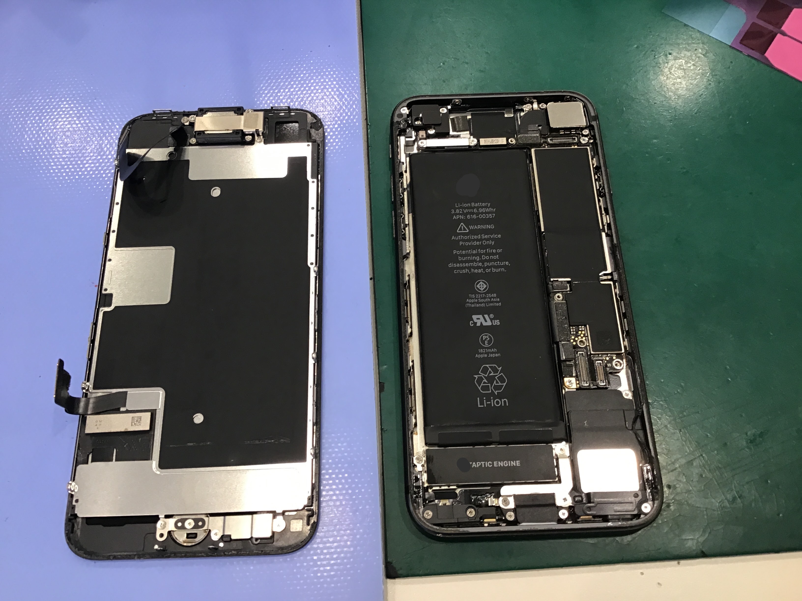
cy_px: 300
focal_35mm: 31
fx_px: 718
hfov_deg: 58.4
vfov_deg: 45.4
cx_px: 401
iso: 64
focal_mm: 3.3
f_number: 2.4
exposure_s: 1/30
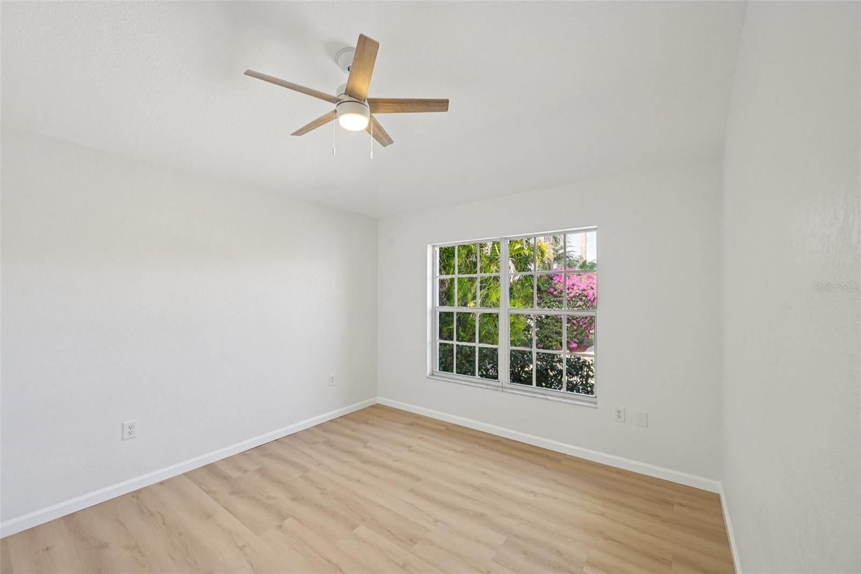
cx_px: 430
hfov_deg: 104.3
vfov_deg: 81.2
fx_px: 335
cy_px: 287
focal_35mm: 14
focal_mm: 14
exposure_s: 1/50
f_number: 8
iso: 400
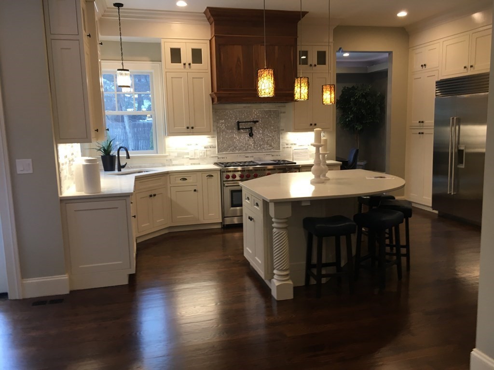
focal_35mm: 29
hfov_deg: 61.7
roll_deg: +0.0
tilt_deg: -6.2
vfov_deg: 48.2
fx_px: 414
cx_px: 247
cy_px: 185
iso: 50
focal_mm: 4.15
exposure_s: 1/30
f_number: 2.2
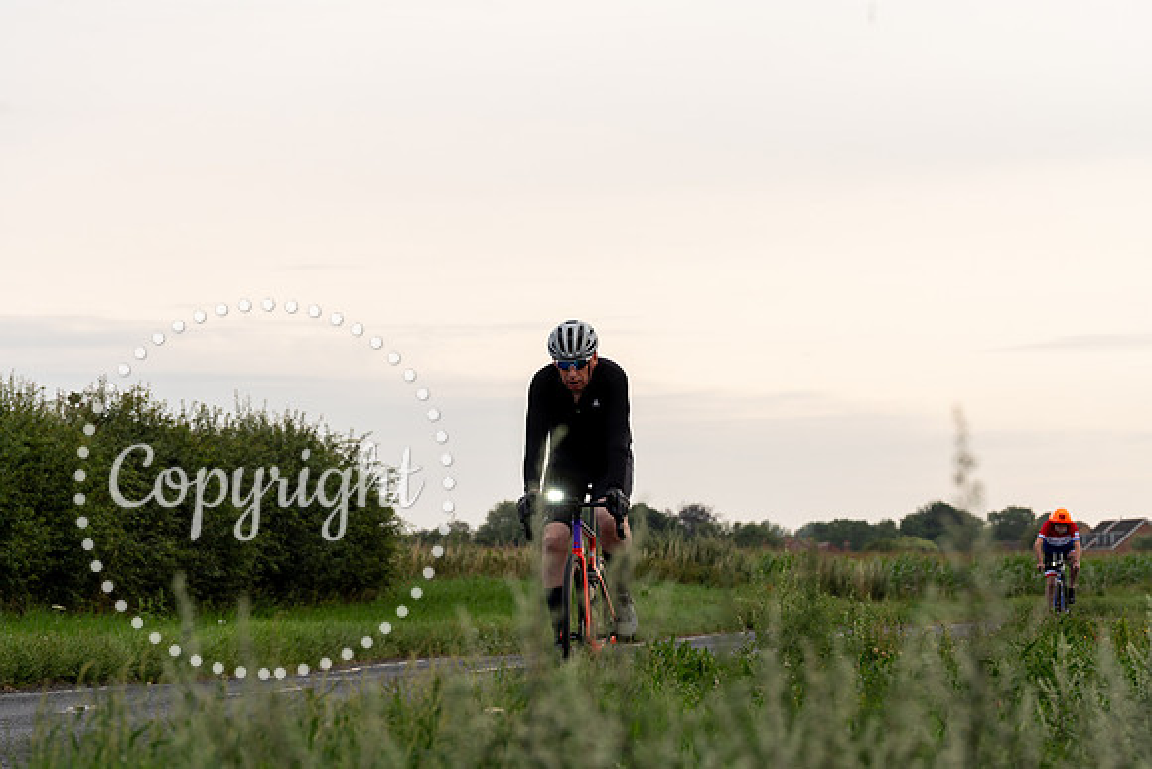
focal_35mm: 175
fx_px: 5601
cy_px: 384
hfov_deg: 11.7
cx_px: 576
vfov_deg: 7.9
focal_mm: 175
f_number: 10
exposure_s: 1/200
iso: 250
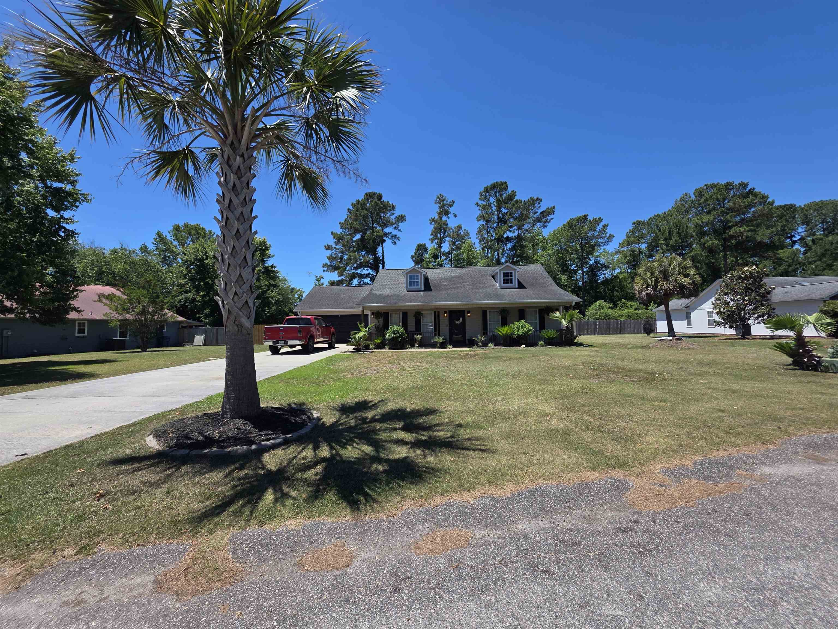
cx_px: 419
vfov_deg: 89.9
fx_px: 315
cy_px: 314
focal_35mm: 13
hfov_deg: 106.2
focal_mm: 2.2
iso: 40
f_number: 1.9
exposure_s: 1/1951
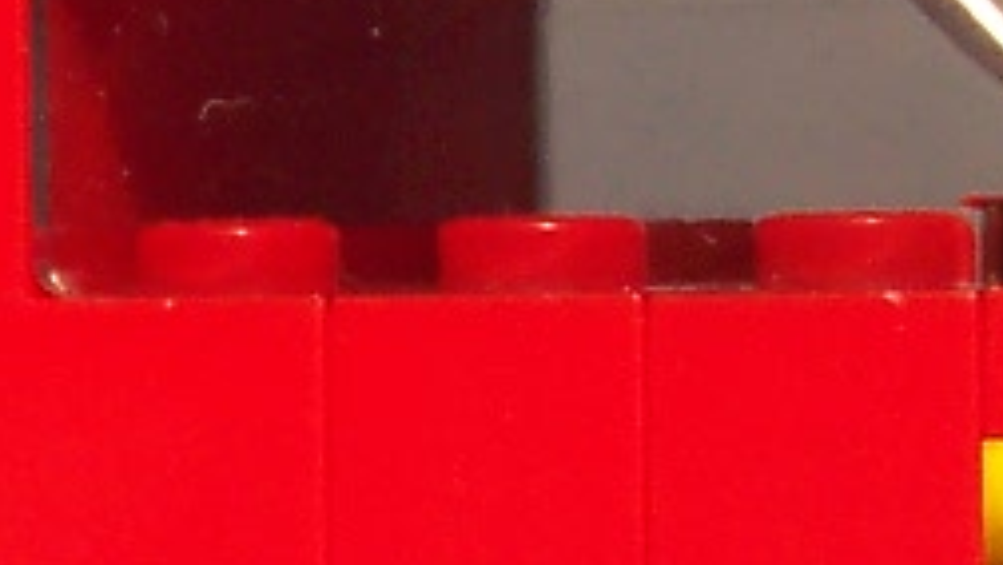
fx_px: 5109
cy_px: 489
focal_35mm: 192
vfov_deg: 6.3
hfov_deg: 11.1
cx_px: 72
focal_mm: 5.6
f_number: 2.8
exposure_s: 1/250
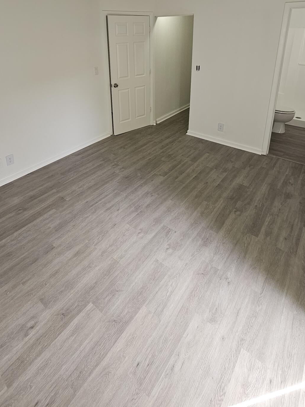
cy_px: 112
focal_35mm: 19
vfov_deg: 79.4
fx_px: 223
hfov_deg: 68.5
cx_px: 136
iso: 100
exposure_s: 1/100
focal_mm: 2.2
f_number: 2.2
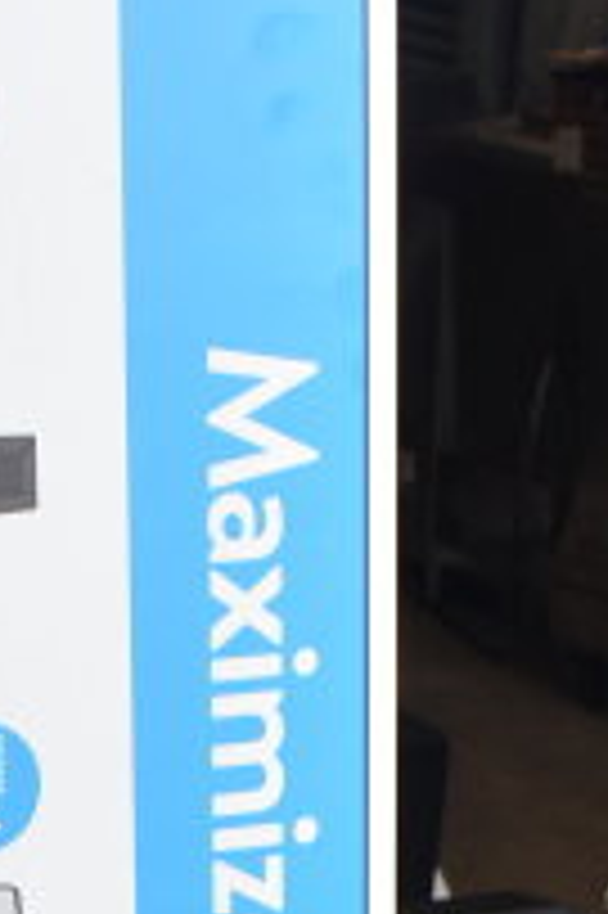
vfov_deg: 13.3
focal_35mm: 142
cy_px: 1533
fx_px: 3610
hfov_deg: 9.5
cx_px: -95
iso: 200
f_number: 5.6
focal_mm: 21
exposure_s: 1/125
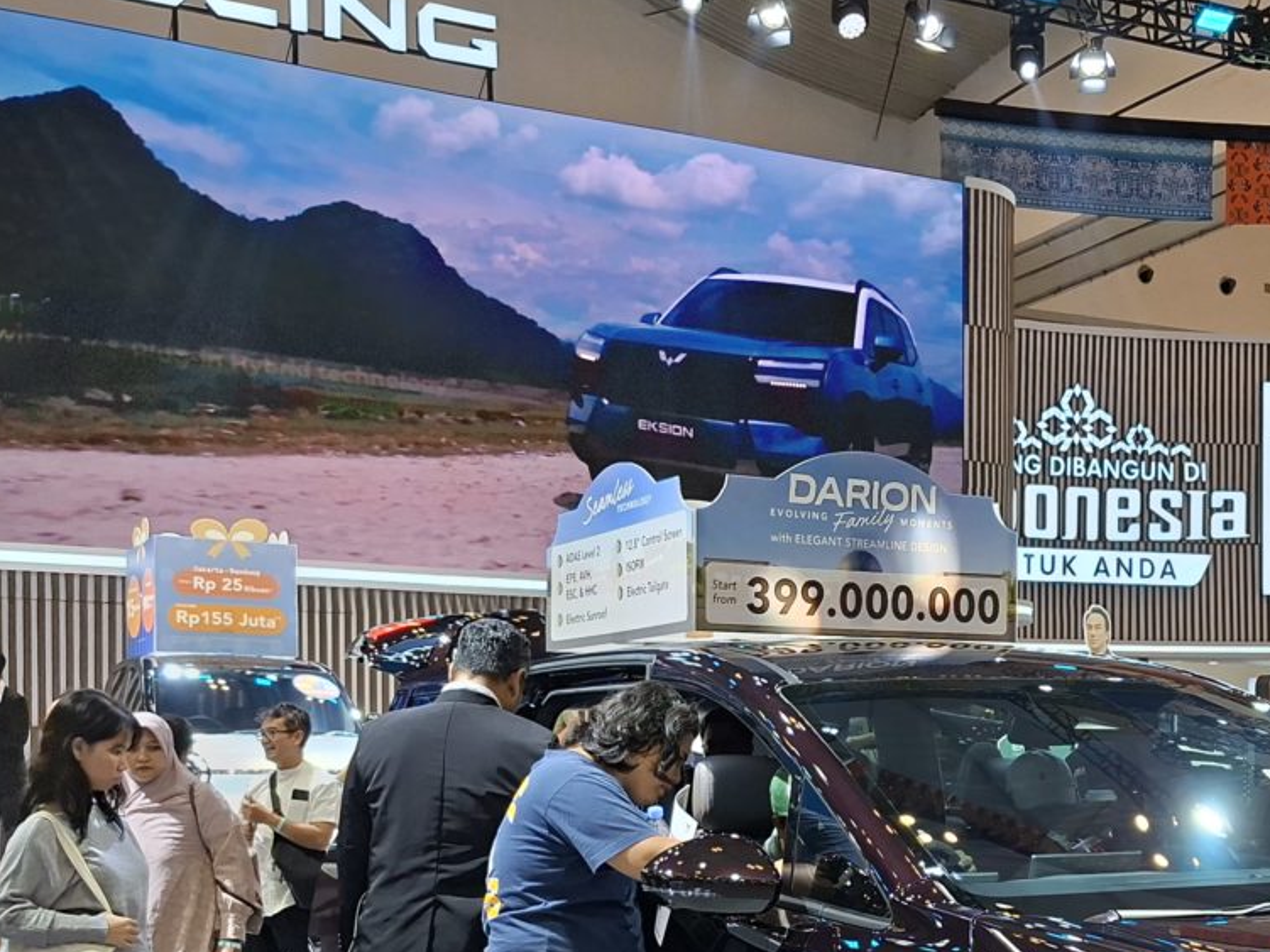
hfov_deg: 38.7
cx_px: 768
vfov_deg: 28.8
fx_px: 1797
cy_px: 812
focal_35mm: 49
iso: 64
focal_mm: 5.54
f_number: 1.8
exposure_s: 1/100
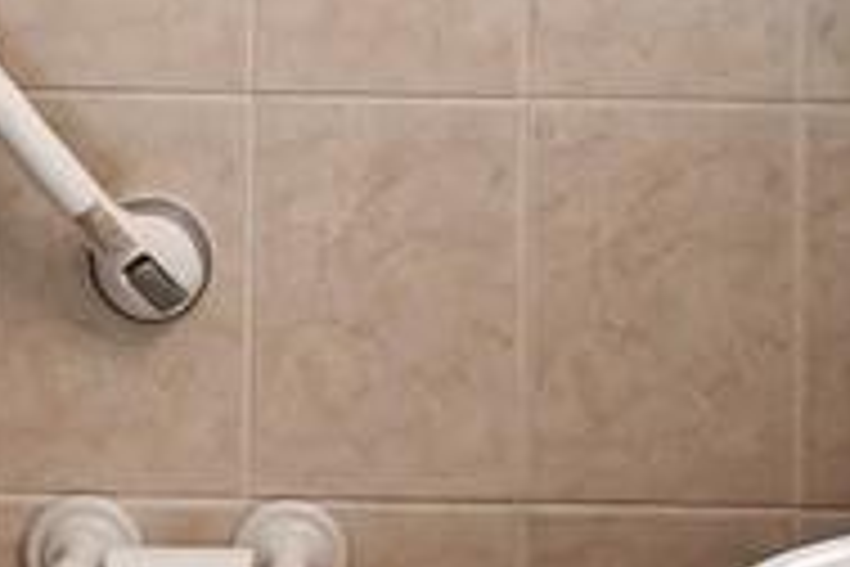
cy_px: -364
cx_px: 333
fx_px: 2970
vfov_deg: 10.4
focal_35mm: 126
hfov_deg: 16.3
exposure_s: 1/60
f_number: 8
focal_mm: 16.5
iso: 800
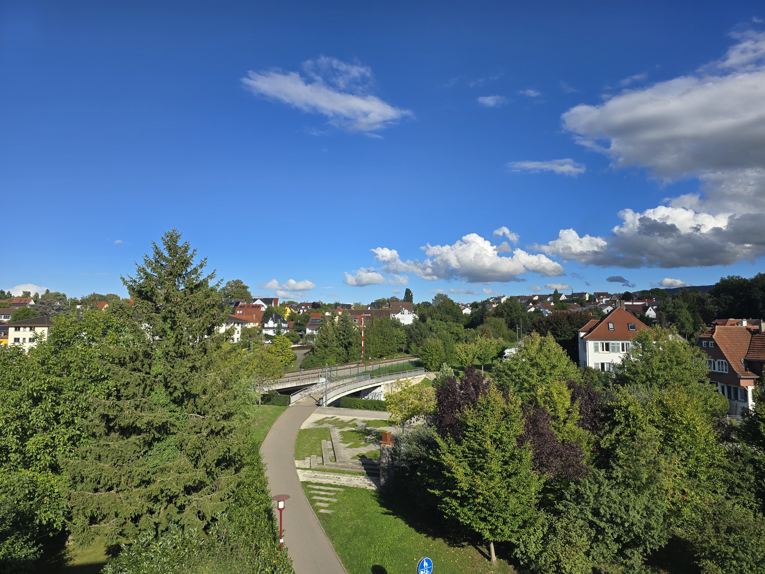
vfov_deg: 58.9
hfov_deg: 73.9
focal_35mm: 23
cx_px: 382
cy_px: 287
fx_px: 508
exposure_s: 1/963
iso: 12
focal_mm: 6.3
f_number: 1.7
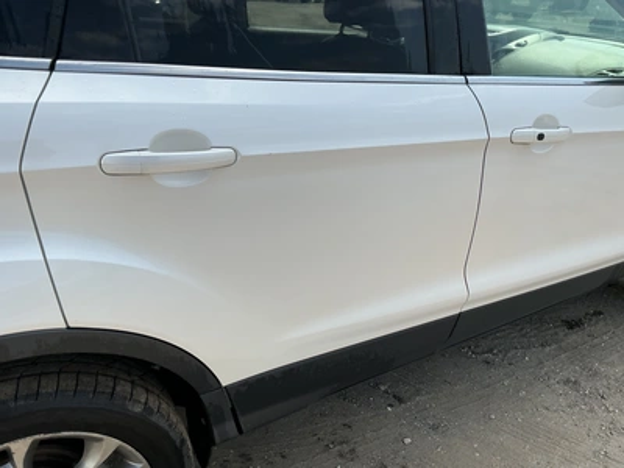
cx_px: 312
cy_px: 234
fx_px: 505
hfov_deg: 63.4
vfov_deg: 49.7
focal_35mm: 28
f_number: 1.8
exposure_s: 1/1311
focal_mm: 3
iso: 25
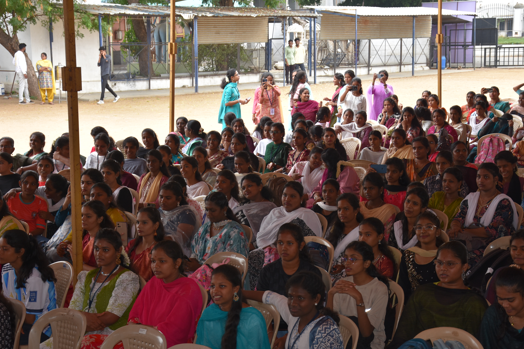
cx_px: 278
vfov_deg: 17.3
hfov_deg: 25.7
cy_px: 174
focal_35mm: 79
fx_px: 1150
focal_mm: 48
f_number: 4.8
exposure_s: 1/200
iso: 200
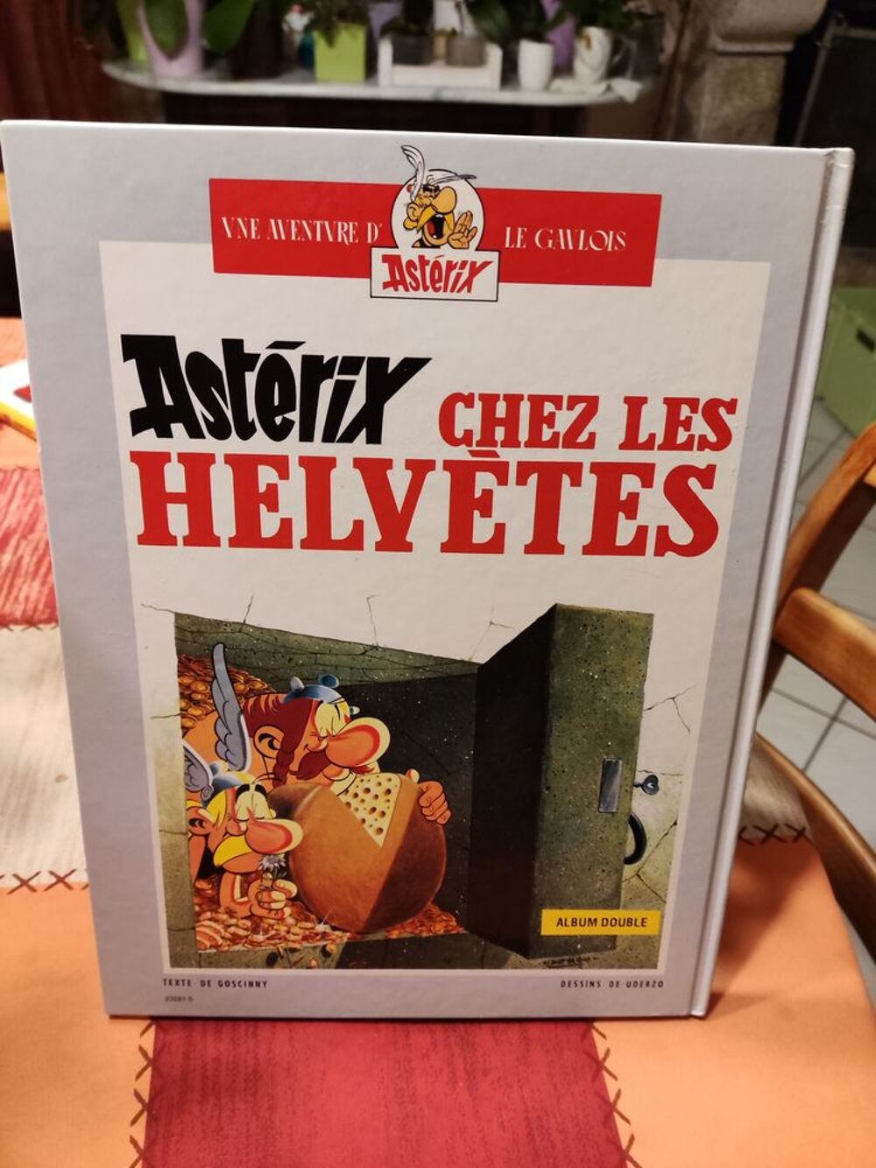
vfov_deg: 67.3
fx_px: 877
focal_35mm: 26
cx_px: 438
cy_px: 584
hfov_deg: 53.1
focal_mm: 4.74
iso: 992
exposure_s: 1/50
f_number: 1.79
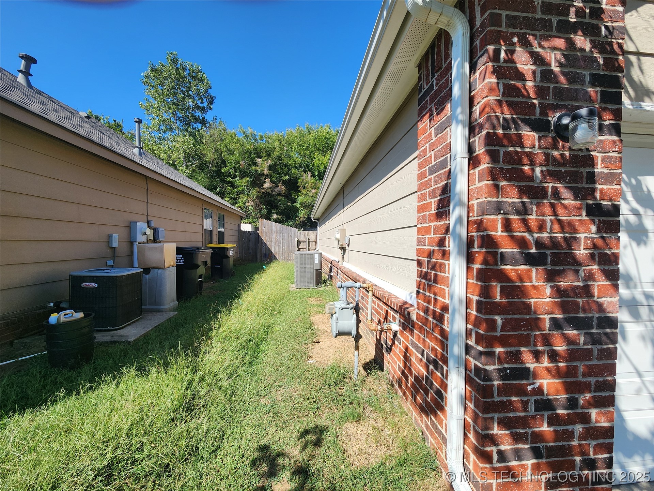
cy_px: 246
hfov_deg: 106.2
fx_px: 246
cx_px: 327
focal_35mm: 13
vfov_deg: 89.9
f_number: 2.2
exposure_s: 1/1235
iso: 50
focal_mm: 2.2
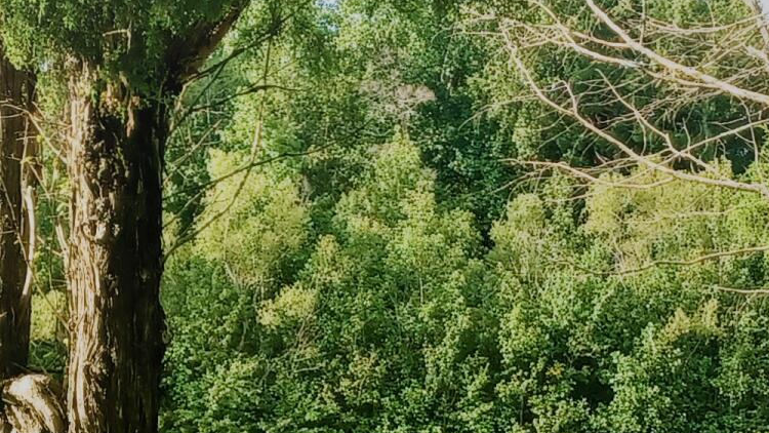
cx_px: 472
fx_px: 2223
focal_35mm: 109
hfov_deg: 19.6
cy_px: 511
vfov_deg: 10.9
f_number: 1.8
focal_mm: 4.6
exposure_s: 1/223
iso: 32
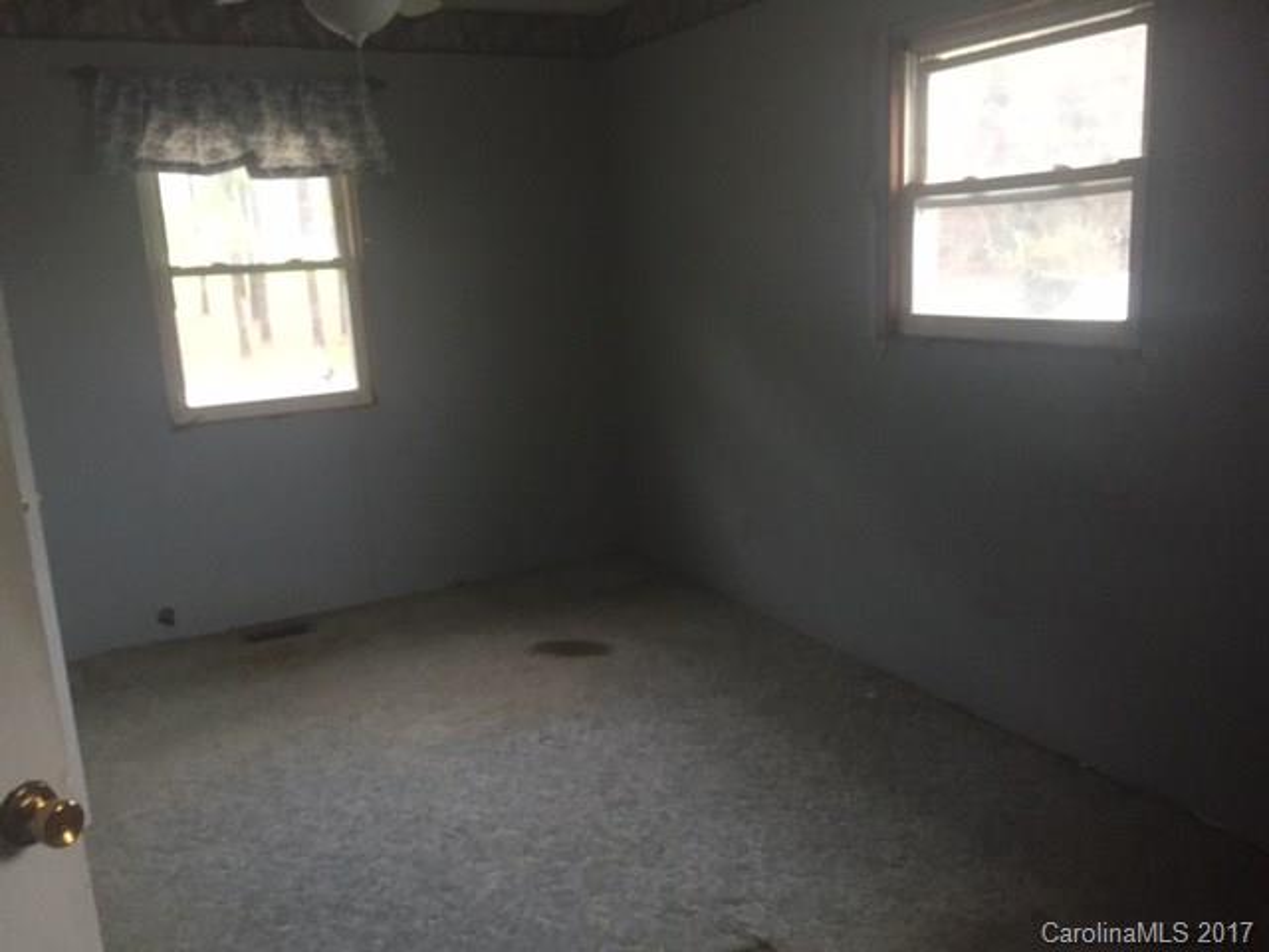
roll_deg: +2.8
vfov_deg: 48.2
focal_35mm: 29
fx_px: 1063
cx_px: 634
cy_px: 476
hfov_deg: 61.7
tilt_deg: -12.2
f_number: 2.2
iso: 250
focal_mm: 4.15
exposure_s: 1/24
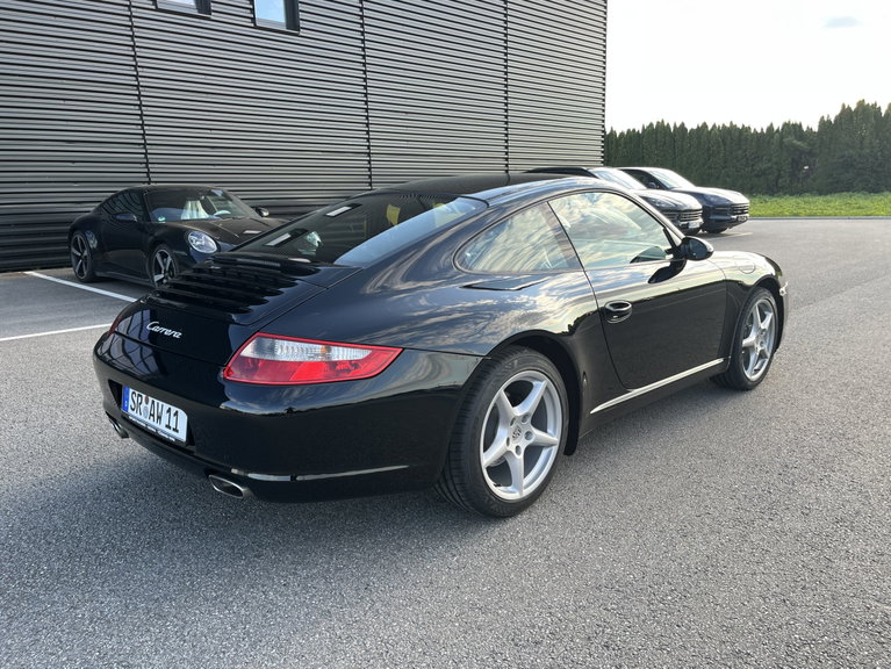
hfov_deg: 67.3
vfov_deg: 53.1
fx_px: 670
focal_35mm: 26
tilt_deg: -10.3
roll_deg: +1.9
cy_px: 334
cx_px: 446
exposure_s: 1/186
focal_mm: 5.1
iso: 50
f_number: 1.6
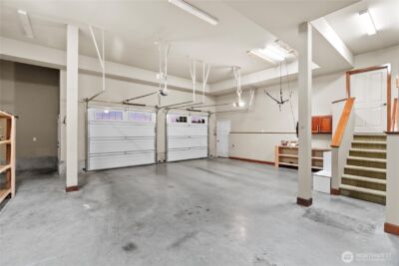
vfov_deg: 73.8
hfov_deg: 96.7
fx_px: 177
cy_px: 133
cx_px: 200
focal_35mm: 16
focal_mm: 16
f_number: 7.1
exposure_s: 1/3
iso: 3200
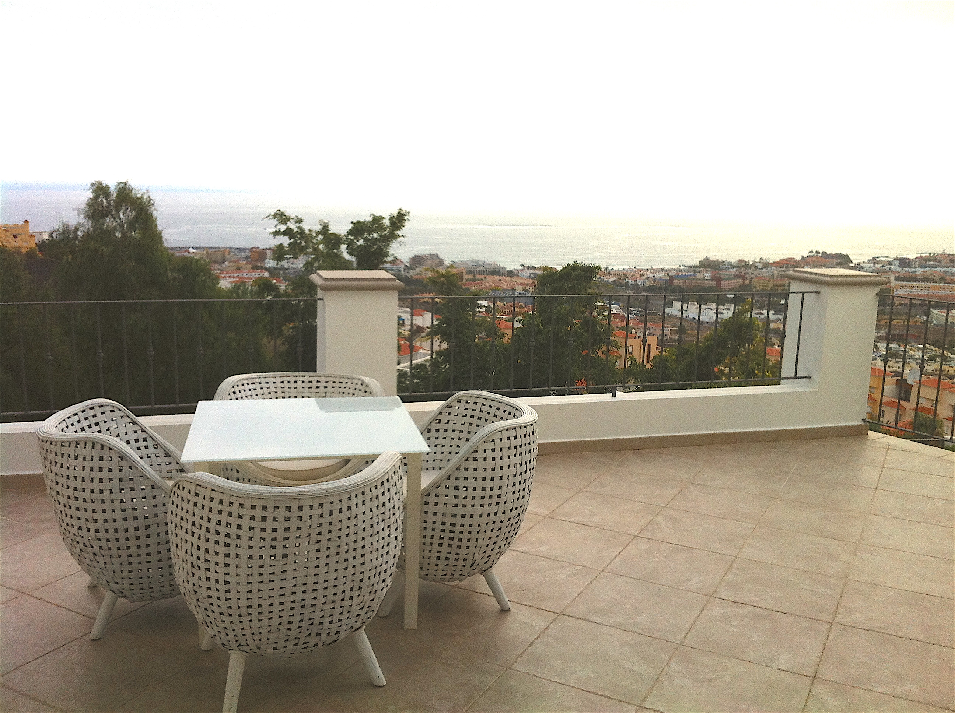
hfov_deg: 52.7
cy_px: 356
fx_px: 964
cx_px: 478
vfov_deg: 40.6
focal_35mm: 35
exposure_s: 1/1312
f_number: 2.8
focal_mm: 3.85
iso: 80
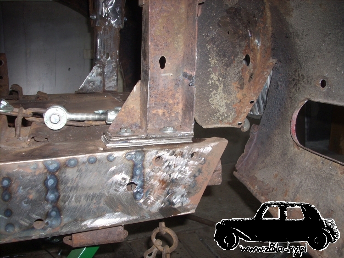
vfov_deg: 38.7
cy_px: 129
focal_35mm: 37
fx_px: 368
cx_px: 172
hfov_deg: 50.1
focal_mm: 6.2
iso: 64
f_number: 2.8
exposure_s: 1/60
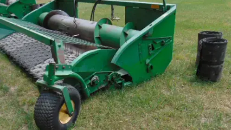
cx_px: 106
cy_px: 76
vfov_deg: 33.6
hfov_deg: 56.6
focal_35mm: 35
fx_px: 214
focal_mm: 4.5
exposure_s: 1/800
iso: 80
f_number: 3
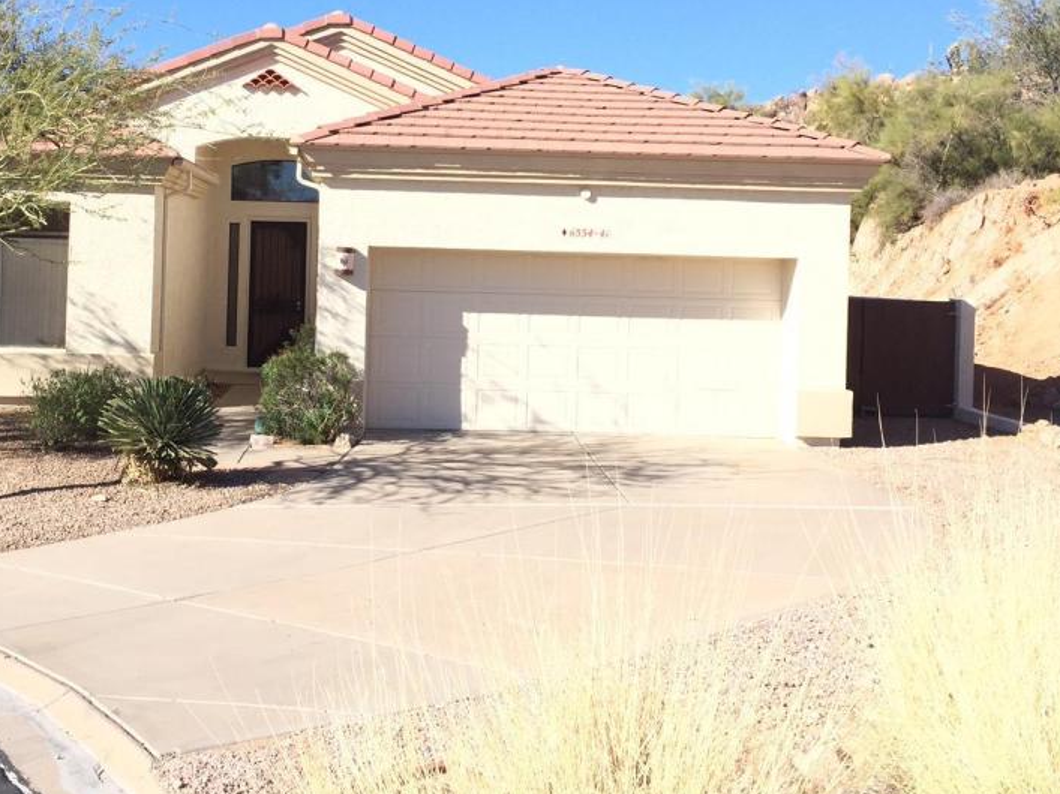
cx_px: 447
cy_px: 261
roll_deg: -1.6
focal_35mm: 42
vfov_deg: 34.0
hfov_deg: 44.7
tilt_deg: +1.1
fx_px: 1286
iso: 32
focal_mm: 4.15
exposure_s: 1/1980
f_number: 2.2
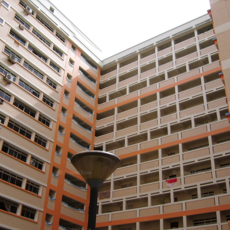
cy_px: 116
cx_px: 101
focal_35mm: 42
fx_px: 316
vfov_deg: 40.0
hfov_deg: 40.0
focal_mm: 5.95
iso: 50
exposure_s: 1/324
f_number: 5.8
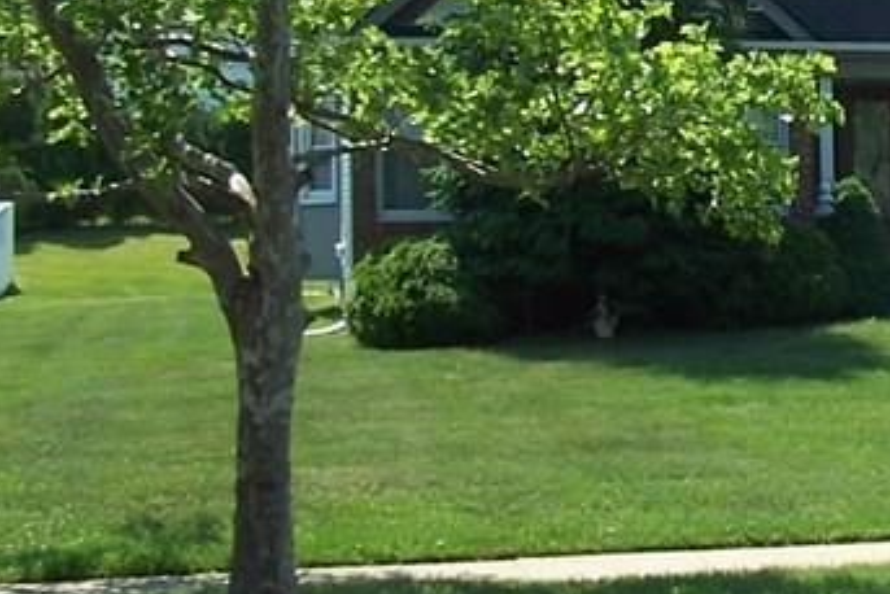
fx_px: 2918
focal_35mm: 118
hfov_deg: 16.6
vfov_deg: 11.6
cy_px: 171
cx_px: 1059
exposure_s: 1/500
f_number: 2.8
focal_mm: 6.3
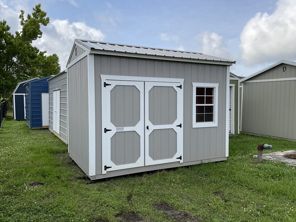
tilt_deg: -2.2
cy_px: 111
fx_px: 248
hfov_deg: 61.7
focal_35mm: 29
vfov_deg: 48.2
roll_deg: -0.6
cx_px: 148
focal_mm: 3
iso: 16
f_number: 1.8
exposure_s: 1/1577
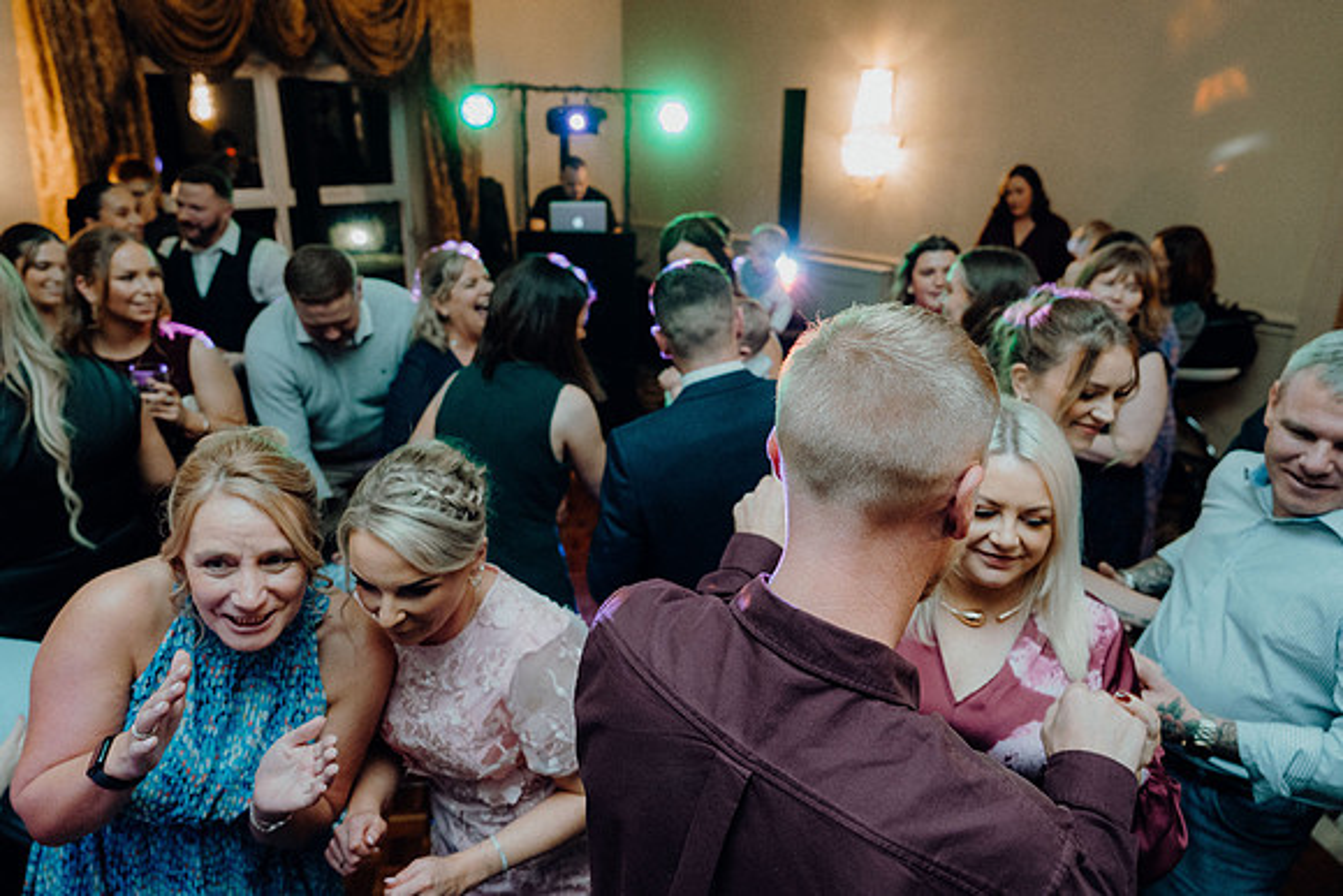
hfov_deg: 73.7
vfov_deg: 53.2
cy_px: 448
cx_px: 672
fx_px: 896
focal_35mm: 24
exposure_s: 1/160
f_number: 3.5
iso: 3200
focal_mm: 24
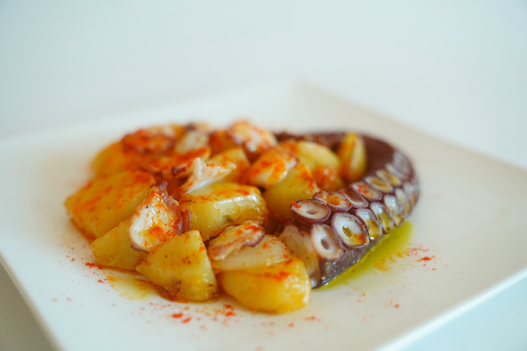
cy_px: 176
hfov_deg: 45.4
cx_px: 264
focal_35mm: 43
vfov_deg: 31.2
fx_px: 629
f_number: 2.8
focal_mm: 43
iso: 800
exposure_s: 1/60
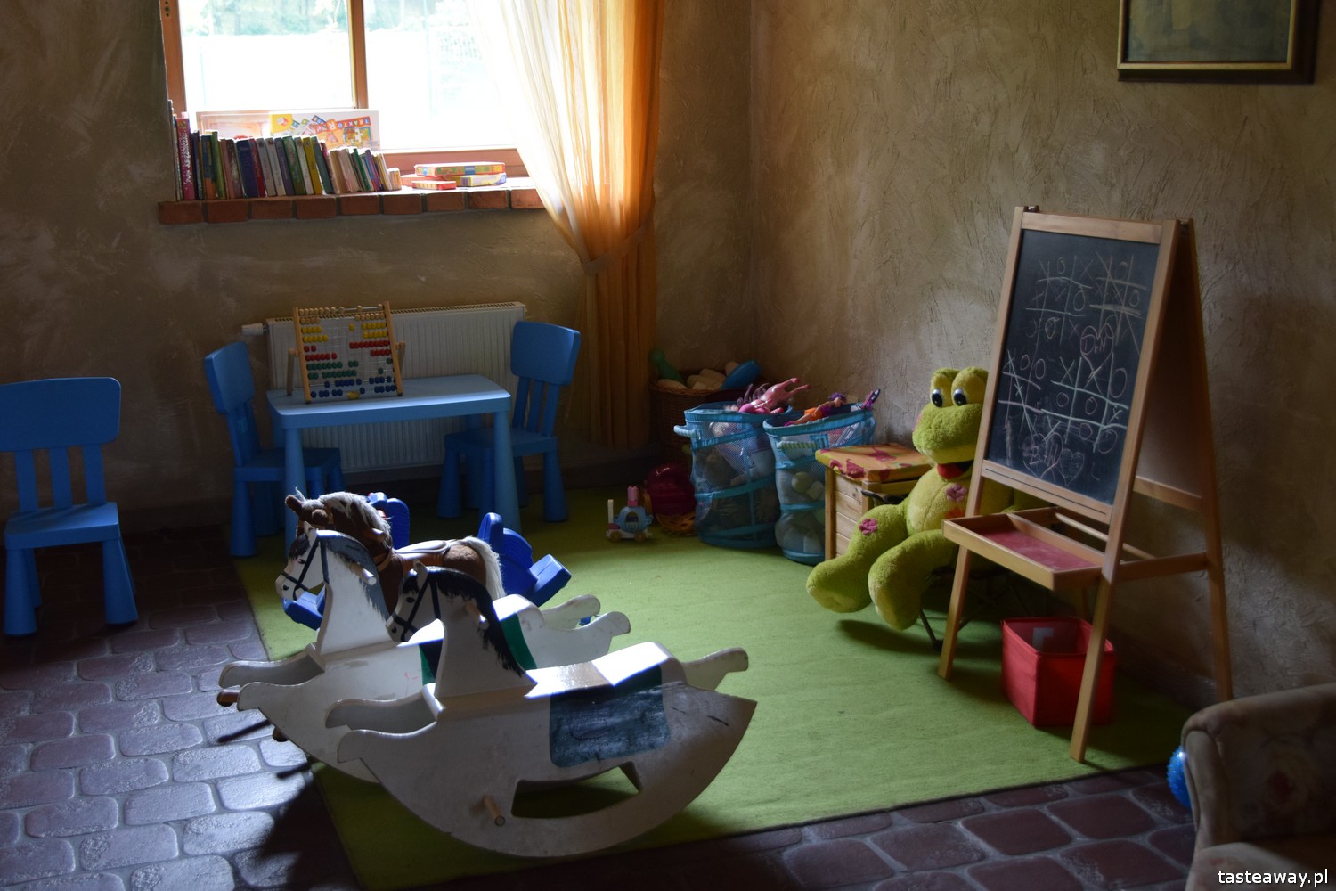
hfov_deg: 45.0
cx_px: 668
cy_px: 446
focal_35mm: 44
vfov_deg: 30.8
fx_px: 1614
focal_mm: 29
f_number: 4
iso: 720
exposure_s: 1/60
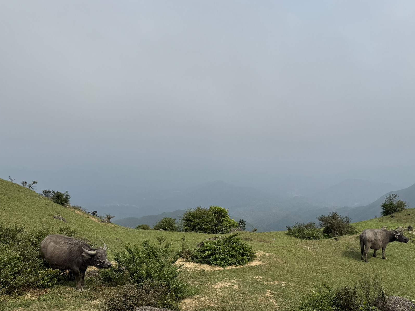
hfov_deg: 59.3
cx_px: 256
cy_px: 182
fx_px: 360
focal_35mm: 30
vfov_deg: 46.6
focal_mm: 6.86
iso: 80
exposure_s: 1/7937
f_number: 1.78
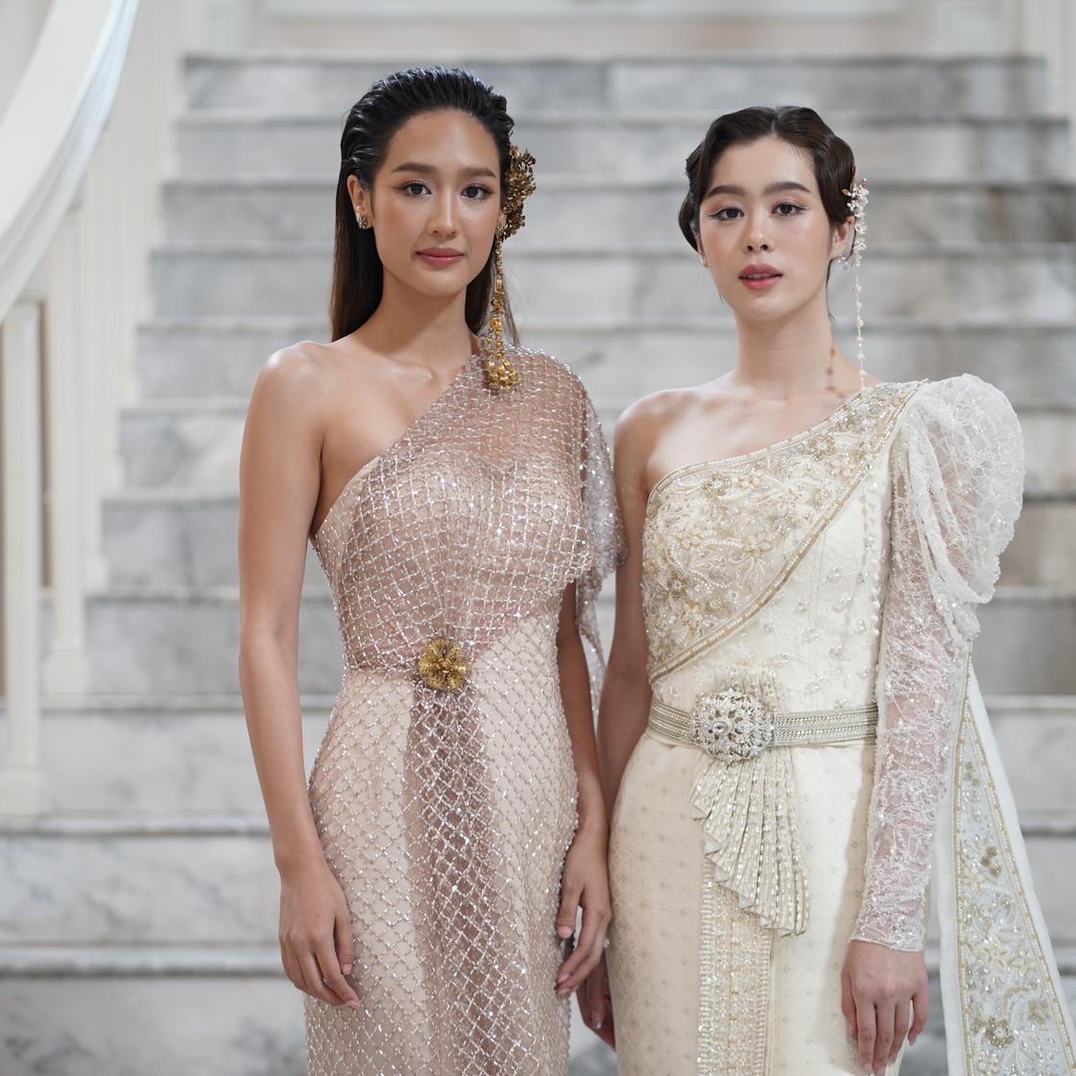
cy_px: 536
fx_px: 3833
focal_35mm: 109
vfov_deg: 16.0
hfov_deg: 16.0
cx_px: 523
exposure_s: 1/400
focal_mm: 85
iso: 1250
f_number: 1.8
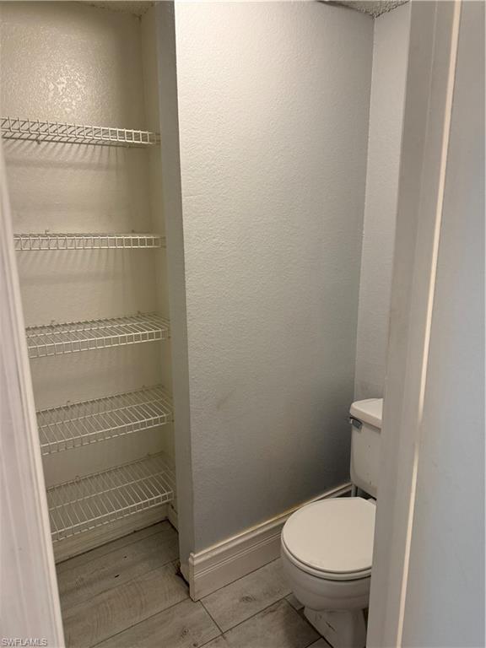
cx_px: 243
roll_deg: +0.4
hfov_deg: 56.8
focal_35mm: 24
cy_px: 324
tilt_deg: -13.9
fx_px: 449
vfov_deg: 71.6
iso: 160
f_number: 1.78
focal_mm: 6.76
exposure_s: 1/60
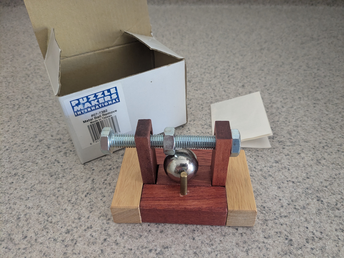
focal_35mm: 27
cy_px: 129
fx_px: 268
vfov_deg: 51.4
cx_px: 172
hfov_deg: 65.3
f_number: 1.73
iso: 259
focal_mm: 4.38
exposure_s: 1/40
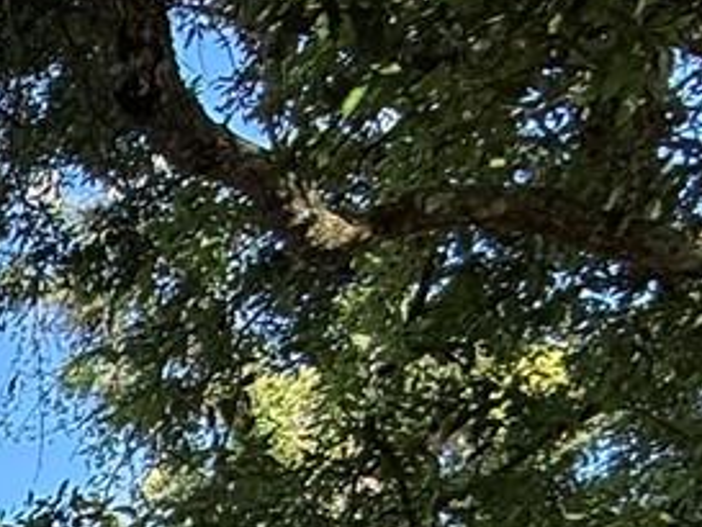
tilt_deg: -5.0
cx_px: -1059
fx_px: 1664
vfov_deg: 13.7
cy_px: 1219
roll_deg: -1.1
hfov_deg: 14.1
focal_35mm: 82
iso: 64
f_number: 2.2
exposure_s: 1/506
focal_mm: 2.22
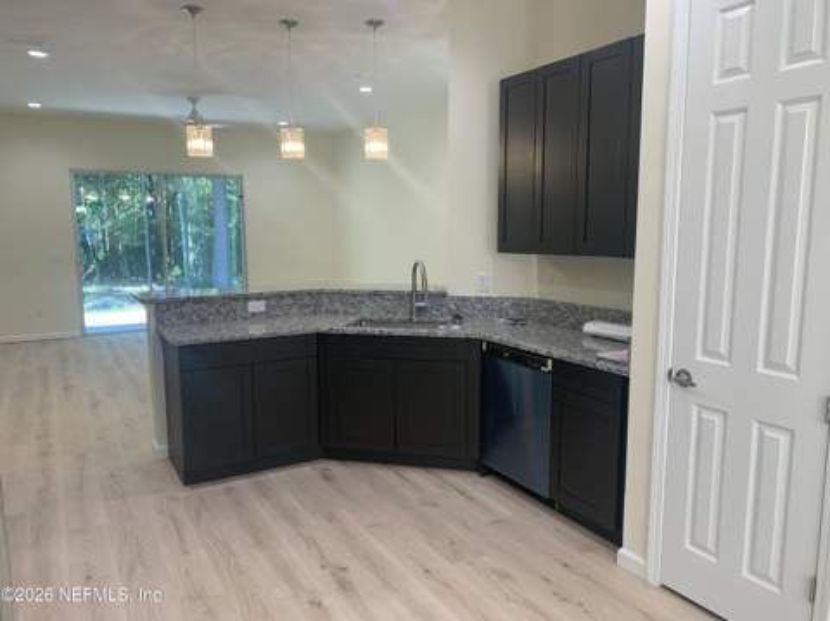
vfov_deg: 53.0
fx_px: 623
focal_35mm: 26
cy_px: 310
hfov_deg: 67.4
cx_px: 415
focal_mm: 4.25
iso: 50
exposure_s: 1/60
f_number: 1.8
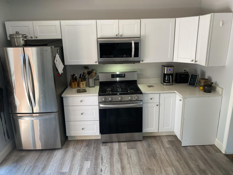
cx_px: 116
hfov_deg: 67.3
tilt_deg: -15.1
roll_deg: +1.5
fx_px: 175
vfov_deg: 53.1
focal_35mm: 26
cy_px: 88
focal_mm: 4.25
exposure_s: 1/118
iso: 125
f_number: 1.8
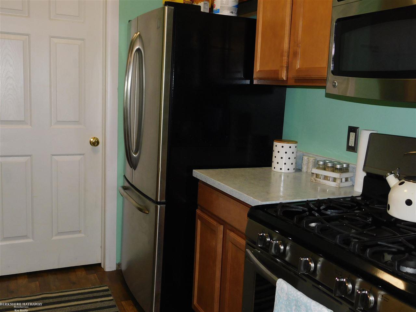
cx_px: 208
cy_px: 156
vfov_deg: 39.7
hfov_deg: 51.4
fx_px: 433
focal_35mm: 36
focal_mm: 6.3
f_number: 3.5
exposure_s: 1/30
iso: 200
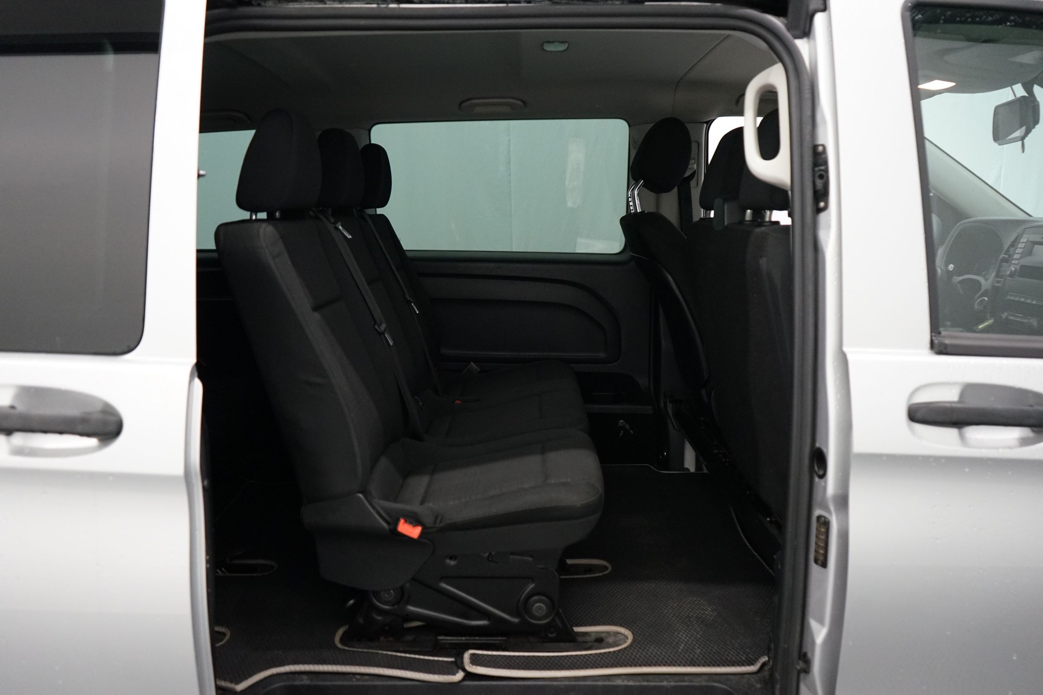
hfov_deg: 65.5
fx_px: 811
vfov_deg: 46.4
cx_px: 522
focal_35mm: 28
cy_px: 348
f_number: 3.5
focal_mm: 28
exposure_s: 1/160
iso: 3200
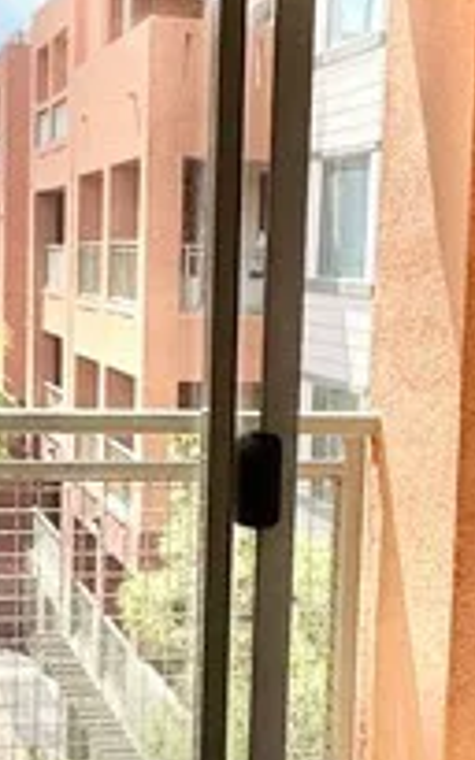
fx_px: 1534
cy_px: 463
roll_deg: -1.0
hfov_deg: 17.6
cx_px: 223
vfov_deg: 27.8
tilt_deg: -10.3
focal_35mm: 74
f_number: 2.2
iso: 40
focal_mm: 2.22
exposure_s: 1/1256
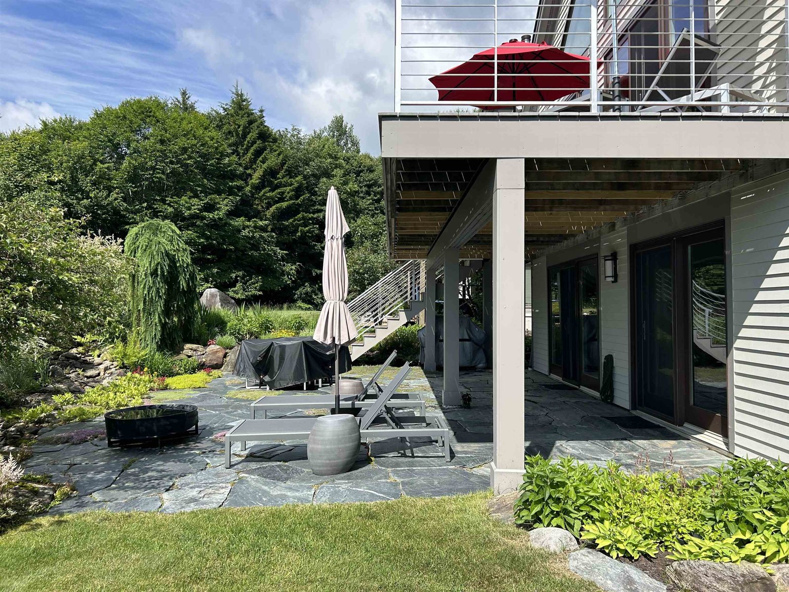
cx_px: 394
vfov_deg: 53.1
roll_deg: -0.3
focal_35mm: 26
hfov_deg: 67.3
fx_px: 593
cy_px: 296
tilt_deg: +0.8
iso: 50
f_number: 1.5
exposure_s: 1/2571
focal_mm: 5.7
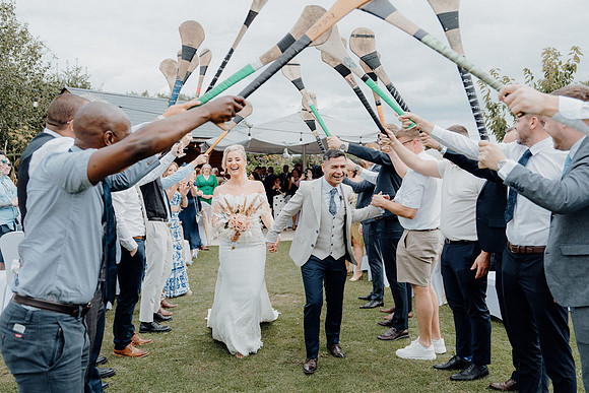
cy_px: 196
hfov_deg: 55.8
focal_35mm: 34
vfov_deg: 38.9
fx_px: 556
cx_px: 294
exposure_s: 1/640
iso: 125
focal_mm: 34
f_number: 3.5
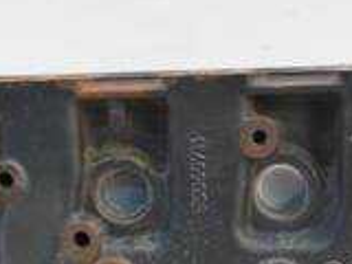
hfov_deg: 23.3
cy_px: 312
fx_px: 854
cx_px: 205
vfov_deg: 16.8
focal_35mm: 84
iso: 800
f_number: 3.5
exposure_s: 1/60
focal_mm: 14
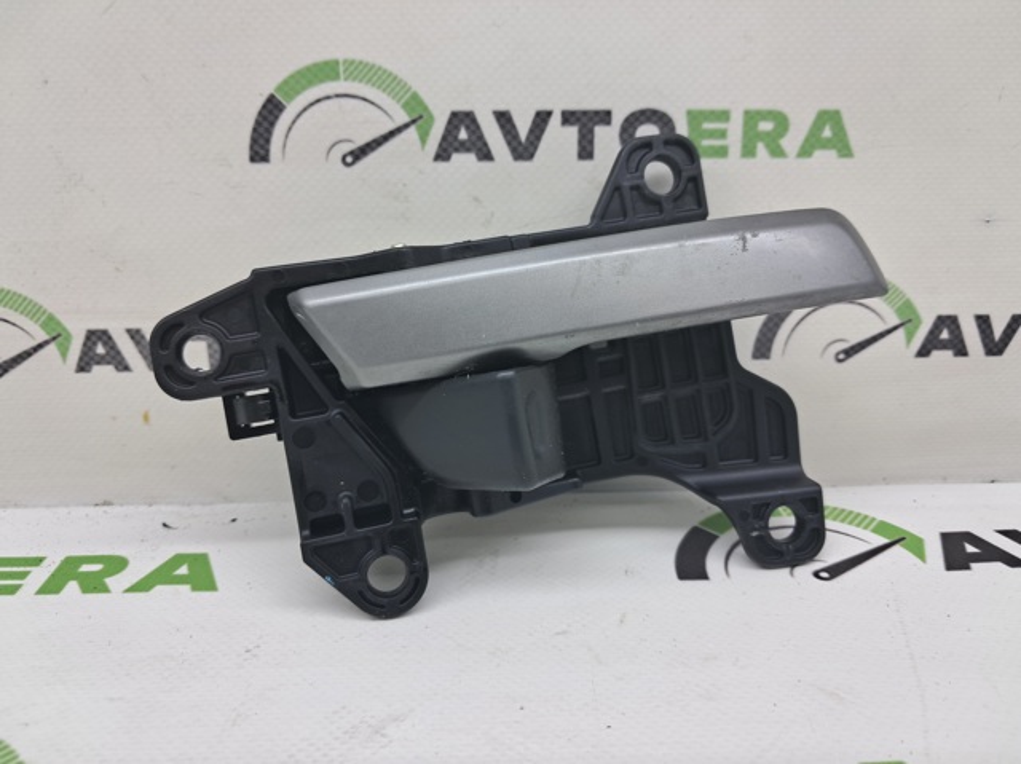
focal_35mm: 27
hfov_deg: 65.4
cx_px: 510
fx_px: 796
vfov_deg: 51.3
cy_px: 382
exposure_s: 1/50
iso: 50
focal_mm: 4
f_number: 1.8
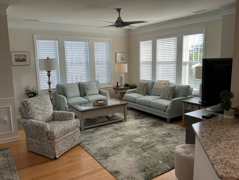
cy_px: 90
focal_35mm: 29
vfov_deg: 48.2
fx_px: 200
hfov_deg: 61.7
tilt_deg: -8.4
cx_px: 120
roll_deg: +1.1
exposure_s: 1/120
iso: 20
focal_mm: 3
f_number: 1.8
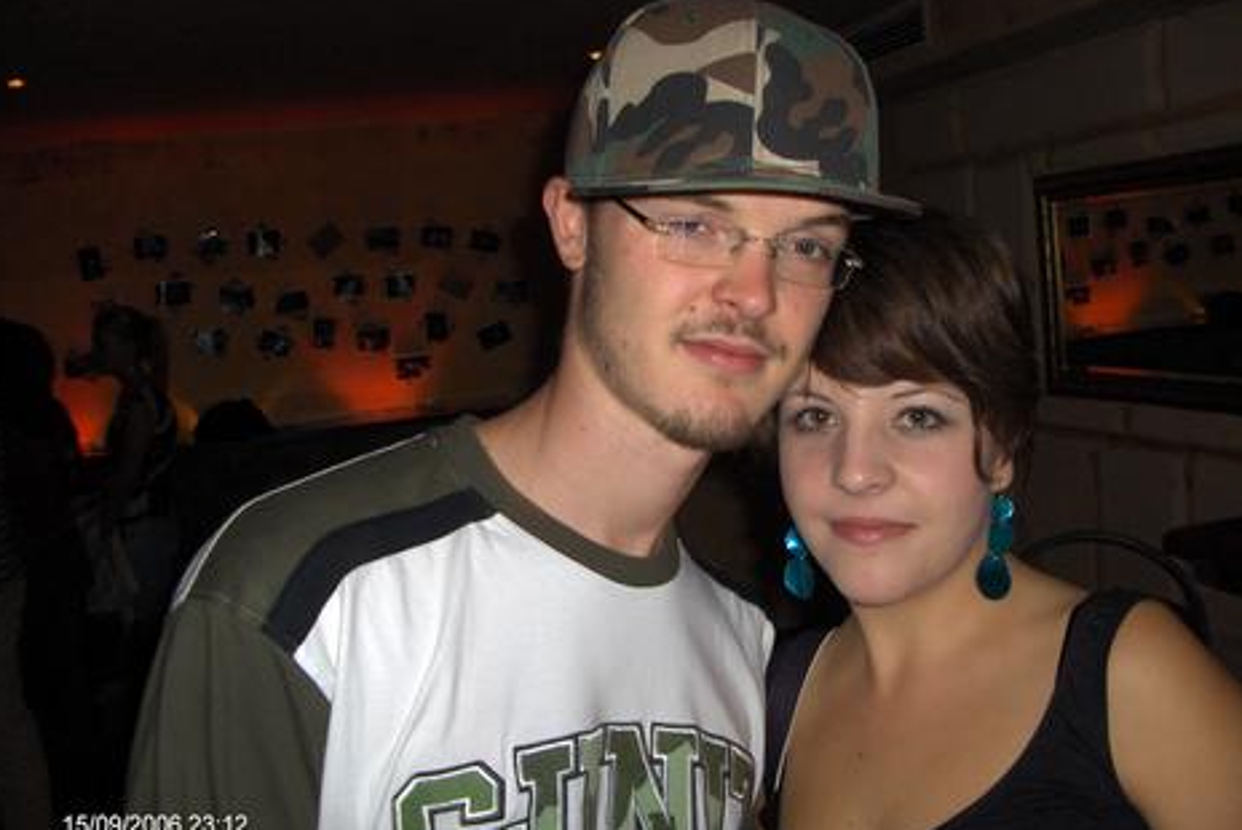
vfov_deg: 36.0
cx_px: 616
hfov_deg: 51.9
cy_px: 455
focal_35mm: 37
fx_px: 1277
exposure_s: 1/60
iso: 100
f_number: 2.6
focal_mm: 5.8
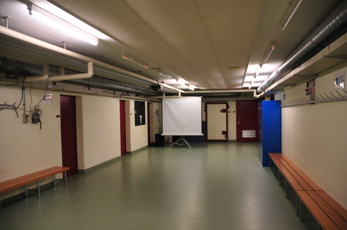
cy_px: 115
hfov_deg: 67.5
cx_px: 174
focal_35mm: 27
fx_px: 260
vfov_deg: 47.8
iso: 800
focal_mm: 18
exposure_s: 1/40
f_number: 4
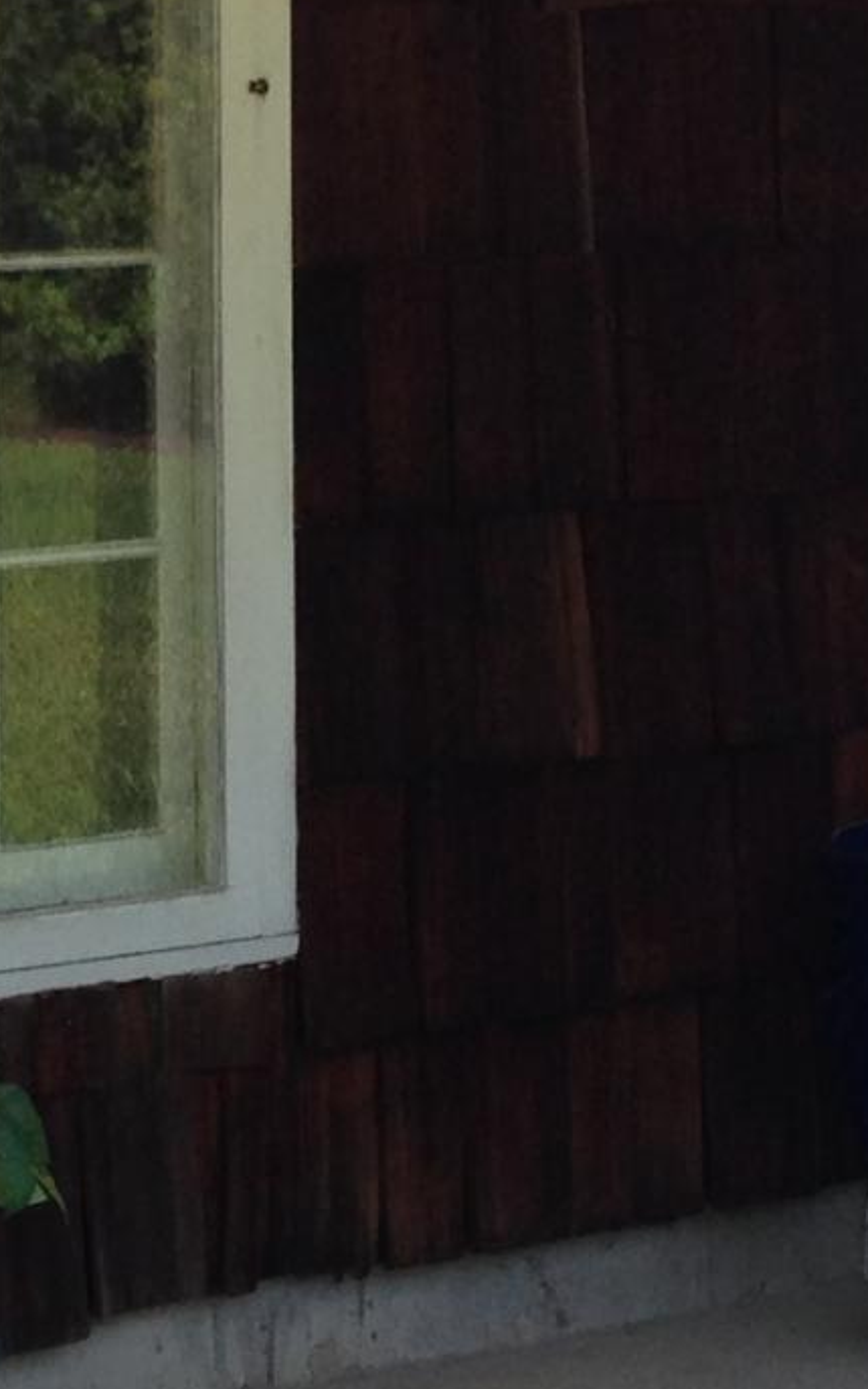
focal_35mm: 153
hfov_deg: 8.5
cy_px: 701
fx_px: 5789
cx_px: 14
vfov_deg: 13.7
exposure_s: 1/313
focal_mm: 4.12
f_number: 2.4
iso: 50
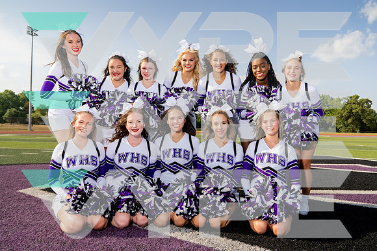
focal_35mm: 28
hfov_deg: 65.5
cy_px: 126
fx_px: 293
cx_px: 188
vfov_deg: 46.4
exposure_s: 1/250
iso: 100
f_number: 6.3
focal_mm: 28
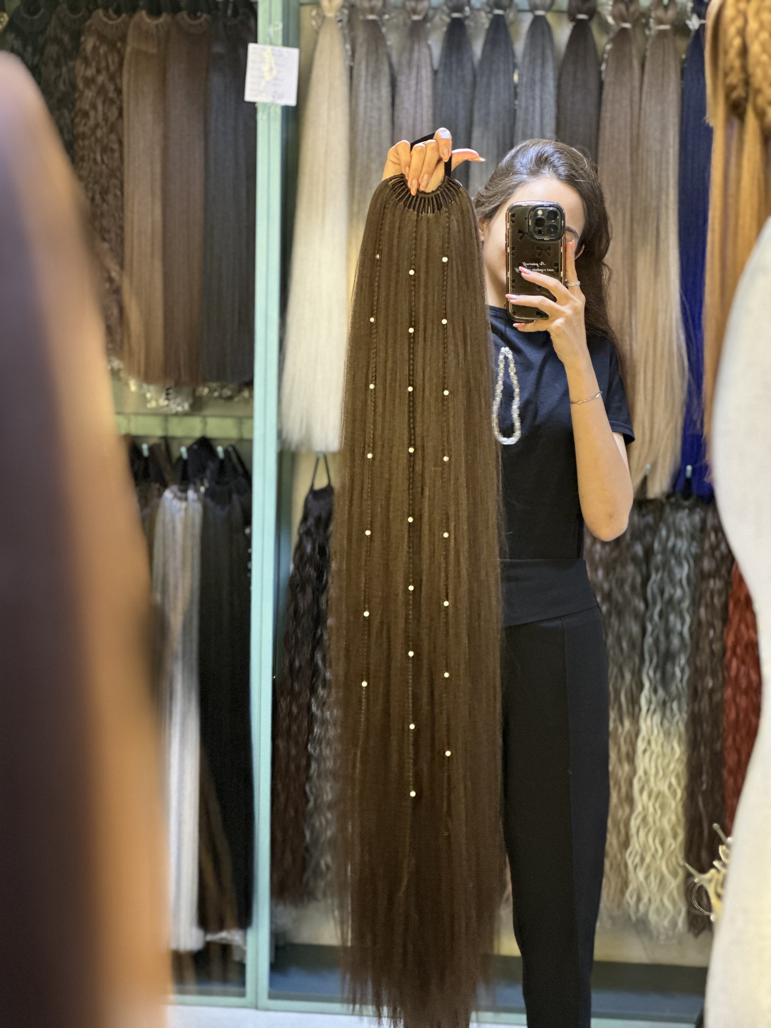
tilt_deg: -6.3
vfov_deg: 25.3
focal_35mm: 77
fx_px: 2287
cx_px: 386
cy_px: 514
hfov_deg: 19.1
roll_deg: -1.6
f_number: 2.8
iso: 400
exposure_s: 1/25
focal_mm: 9
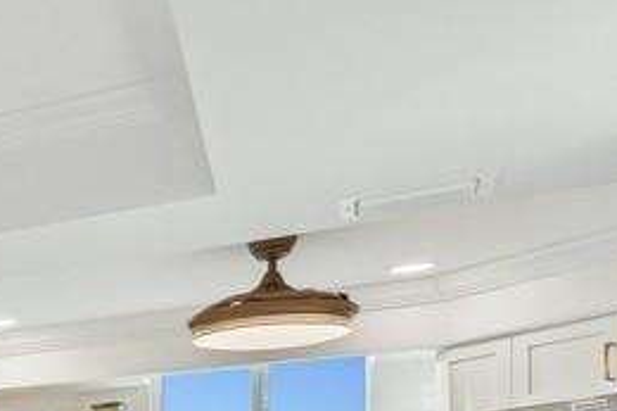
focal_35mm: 63
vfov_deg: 19.2
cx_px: -491
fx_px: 1079
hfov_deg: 21.3
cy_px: 596
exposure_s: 1/50
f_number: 8
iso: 200
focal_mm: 16
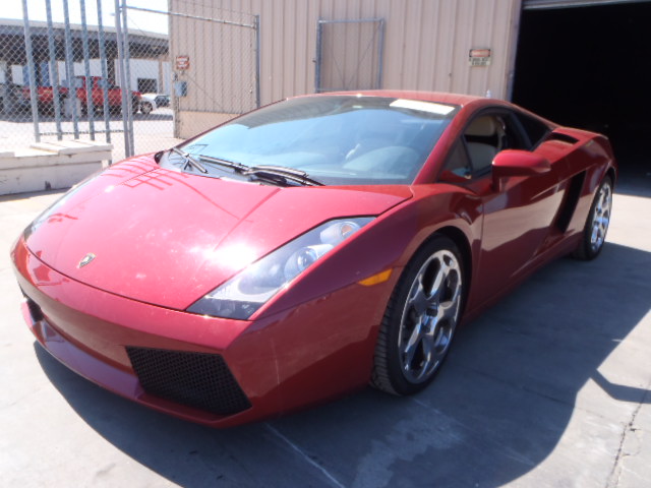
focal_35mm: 28
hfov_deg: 63.4
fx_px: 527
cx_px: 326
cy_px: 244
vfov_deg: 49.7
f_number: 4.5
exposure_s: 1/200
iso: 80
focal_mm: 5
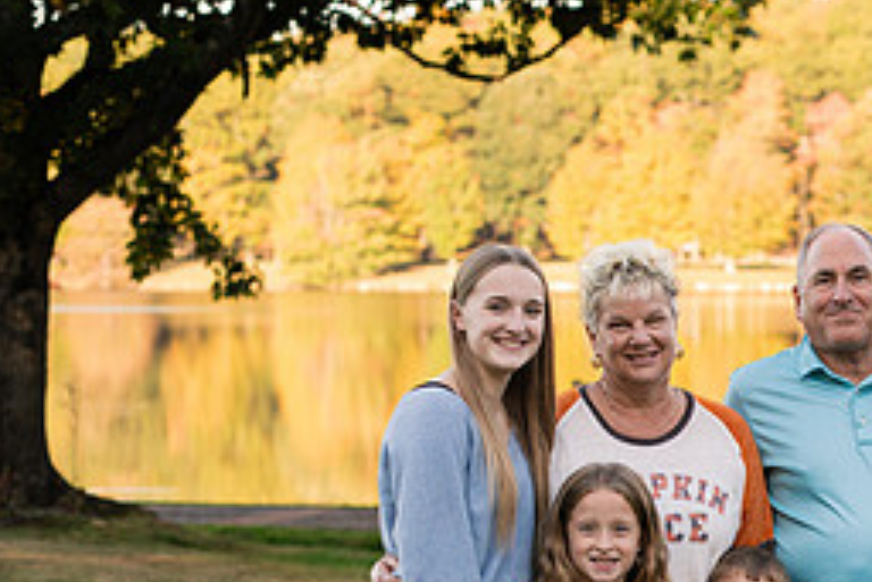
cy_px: 624
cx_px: 852
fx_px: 4968
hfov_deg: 10.0
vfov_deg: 6.7
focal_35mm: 205
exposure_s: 1/320
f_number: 4.5
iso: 320
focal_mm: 85
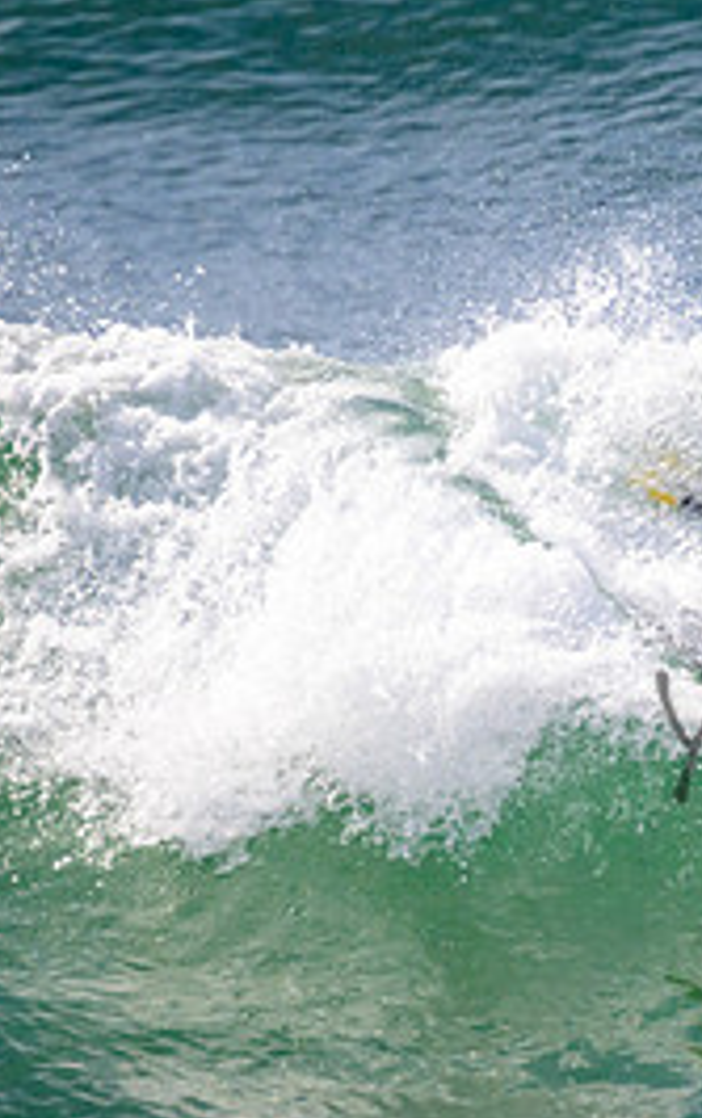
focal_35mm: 1775
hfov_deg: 0.7
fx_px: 54159
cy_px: 700
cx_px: 1089
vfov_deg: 1.2
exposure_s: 1/2000
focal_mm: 800
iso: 1100
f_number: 11
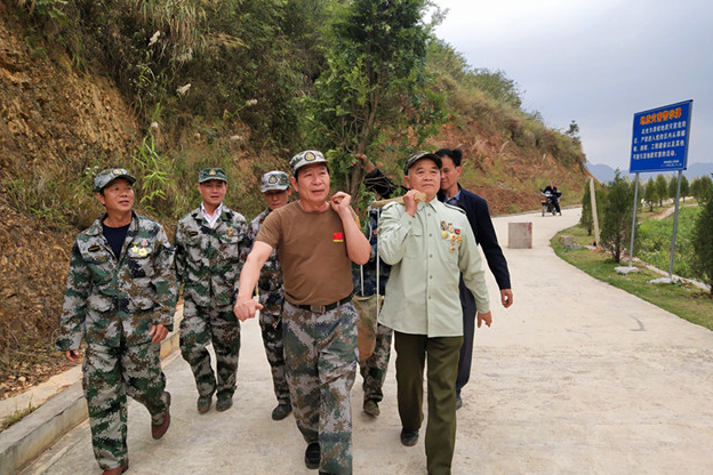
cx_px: 360
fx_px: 634
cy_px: 244
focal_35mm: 32
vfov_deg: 41.1
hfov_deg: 58.7
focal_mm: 3.95
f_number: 1.8
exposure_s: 1/1432
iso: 94
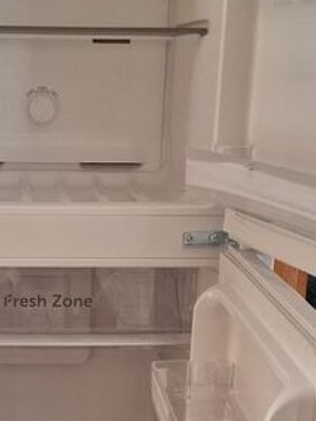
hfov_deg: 18.0
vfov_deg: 22.8
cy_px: 462
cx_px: 51
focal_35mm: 81
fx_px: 986
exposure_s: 1/50
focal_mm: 6.4
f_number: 1.8
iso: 500
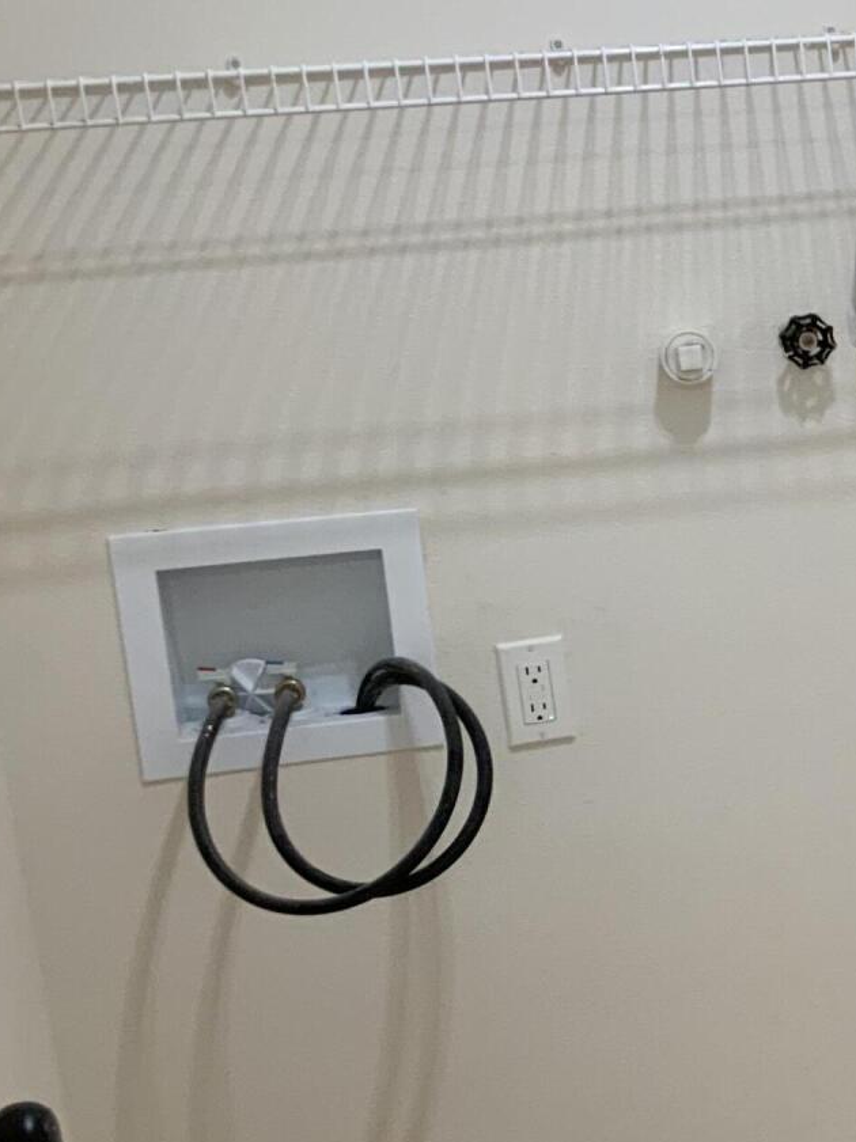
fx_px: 2277
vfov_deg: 28.2
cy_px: 641
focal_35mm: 69
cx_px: 1004
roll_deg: +4.1
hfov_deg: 20.1
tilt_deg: -12.7
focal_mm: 3
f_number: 1.8
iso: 80
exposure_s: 1/60
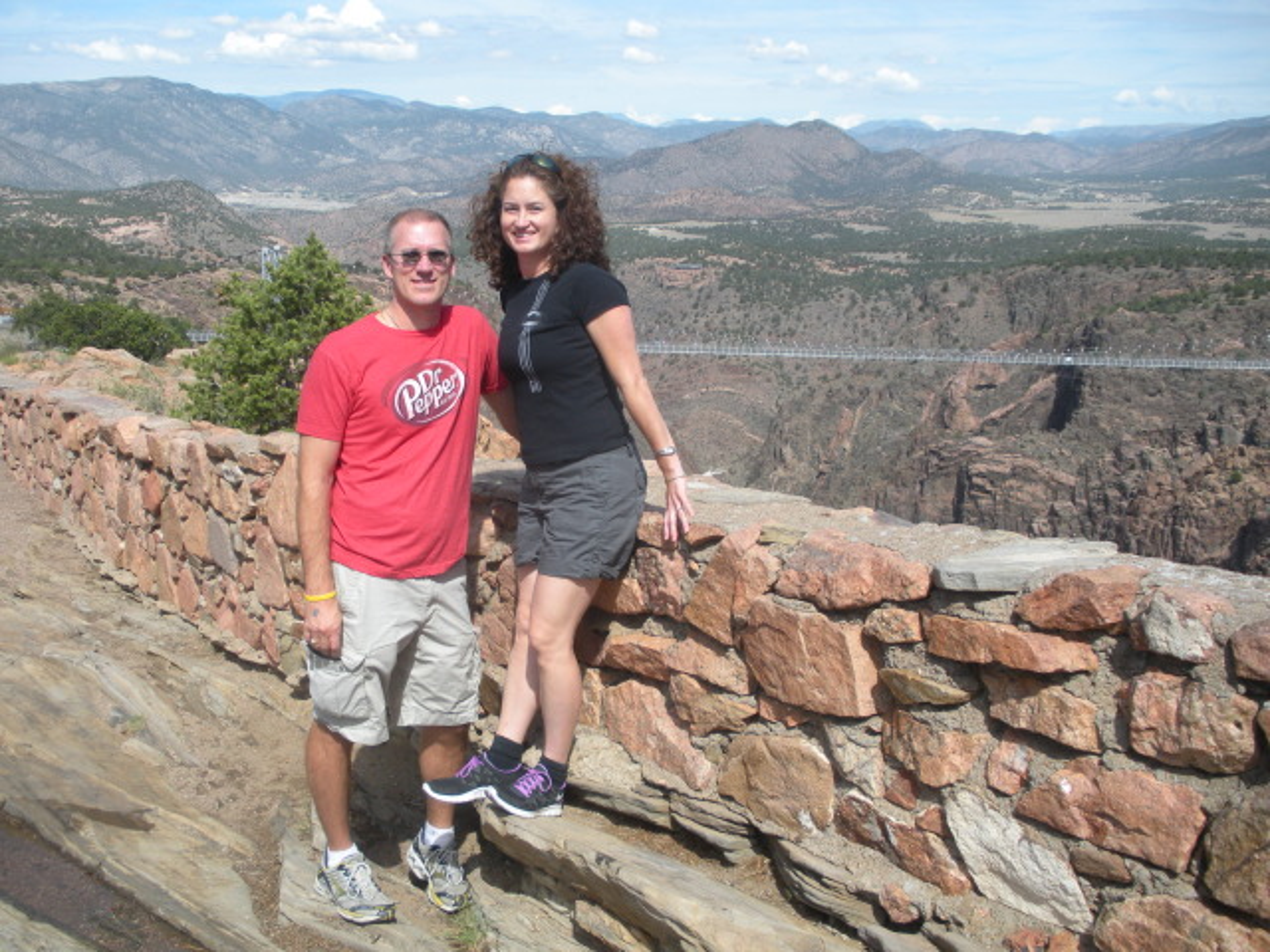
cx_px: 635
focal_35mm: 36
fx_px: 1321
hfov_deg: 51.4
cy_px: 476
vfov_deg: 39.7
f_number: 3.5
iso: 64
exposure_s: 1/436
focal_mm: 6.3
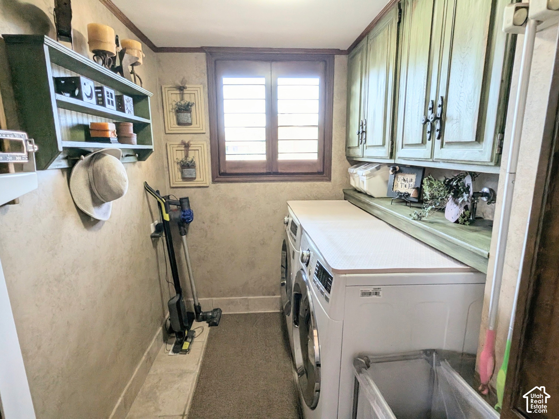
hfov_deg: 106.2
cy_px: 210
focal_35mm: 13
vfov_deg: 89.9
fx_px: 210
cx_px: 280
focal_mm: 1.95
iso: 103
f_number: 2.2
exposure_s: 1/51.5
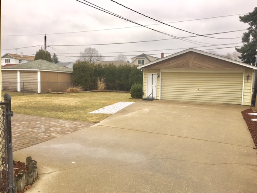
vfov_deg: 48.2
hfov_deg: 61.7
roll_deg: -1.4
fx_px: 215
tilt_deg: -2.5
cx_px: 128
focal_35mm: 29
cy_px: 96
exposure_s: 1/1350
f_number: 2.2
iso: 32
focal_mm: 4.15
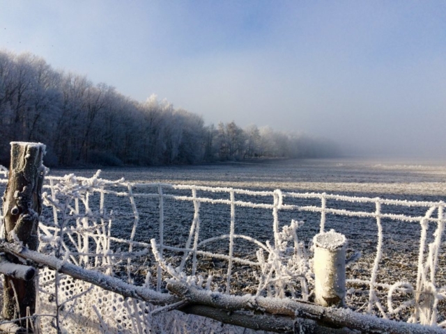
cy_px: 167
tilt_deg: -2.6
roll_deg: +0.9
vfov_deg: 48.2
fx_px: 374
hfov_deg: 61.7
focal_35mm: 29
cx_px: 223
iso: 32
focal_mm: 4.15
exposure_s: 1/1368
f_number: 2.2
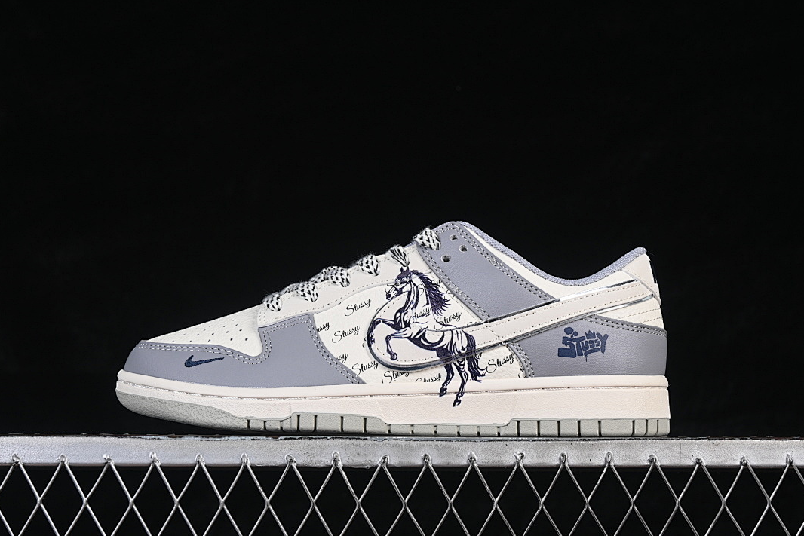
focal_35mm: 76
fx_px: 1697
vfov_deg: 18.0
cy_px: 268
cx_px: 402
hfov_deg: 26.6
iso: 160
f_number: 8
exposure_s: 1/80
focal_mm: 50
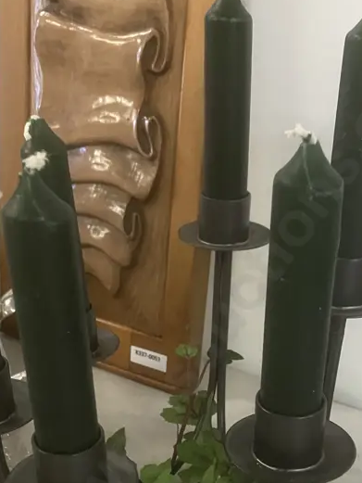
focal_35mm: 55
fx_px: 767
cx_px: 174
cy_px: 390
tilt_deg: -29.3
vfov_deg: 33.8
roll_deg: -1.3
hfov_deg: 26.6
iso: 320
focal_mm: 3.99
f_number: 1.8
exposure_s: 1/50
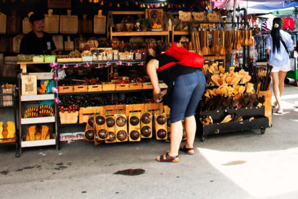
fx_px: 373
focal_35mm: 45
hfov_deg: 42.5
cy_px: 46
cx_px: 217
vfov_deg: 29.4
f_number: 6.3
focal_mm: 18
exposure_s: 1/160
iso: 400
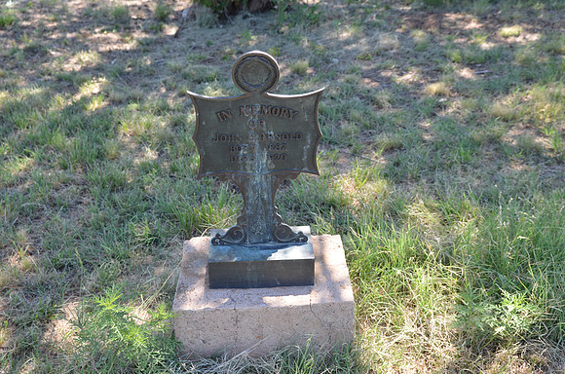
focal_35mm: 42
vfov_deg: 31.7
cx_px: 282
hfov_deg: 46.5
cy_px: 187
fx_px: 658
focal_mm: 28
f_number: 6.3
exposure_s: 1/160
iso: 200
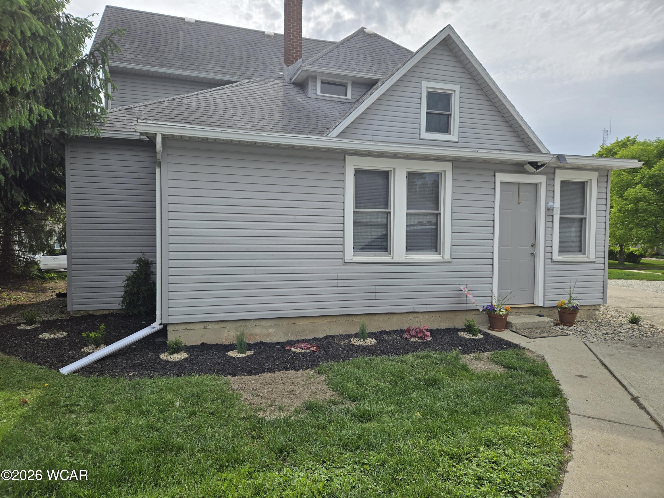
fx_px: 441
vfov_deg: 58.9
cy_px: 249
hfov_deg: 73.9
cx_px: 332
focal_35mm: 23
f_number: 1.8
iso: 25
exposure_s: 1/2228
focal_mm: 5.4
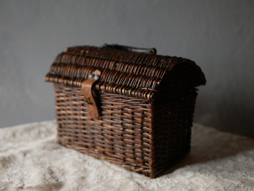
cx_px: 127
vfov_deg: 29.1
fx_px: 367
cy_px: 96
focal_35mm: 50
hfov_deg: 38.2
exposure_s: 1/160
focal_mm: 25
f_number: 2.2
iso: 200
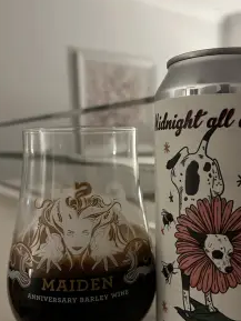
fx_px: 334
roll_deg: +2.1
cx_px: 141
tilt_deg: -7.3
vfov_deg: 51.2
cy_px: 180
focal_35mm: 36
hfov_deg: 39.6
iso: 640
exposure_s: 1/39
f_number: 1.6
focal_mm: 5.1
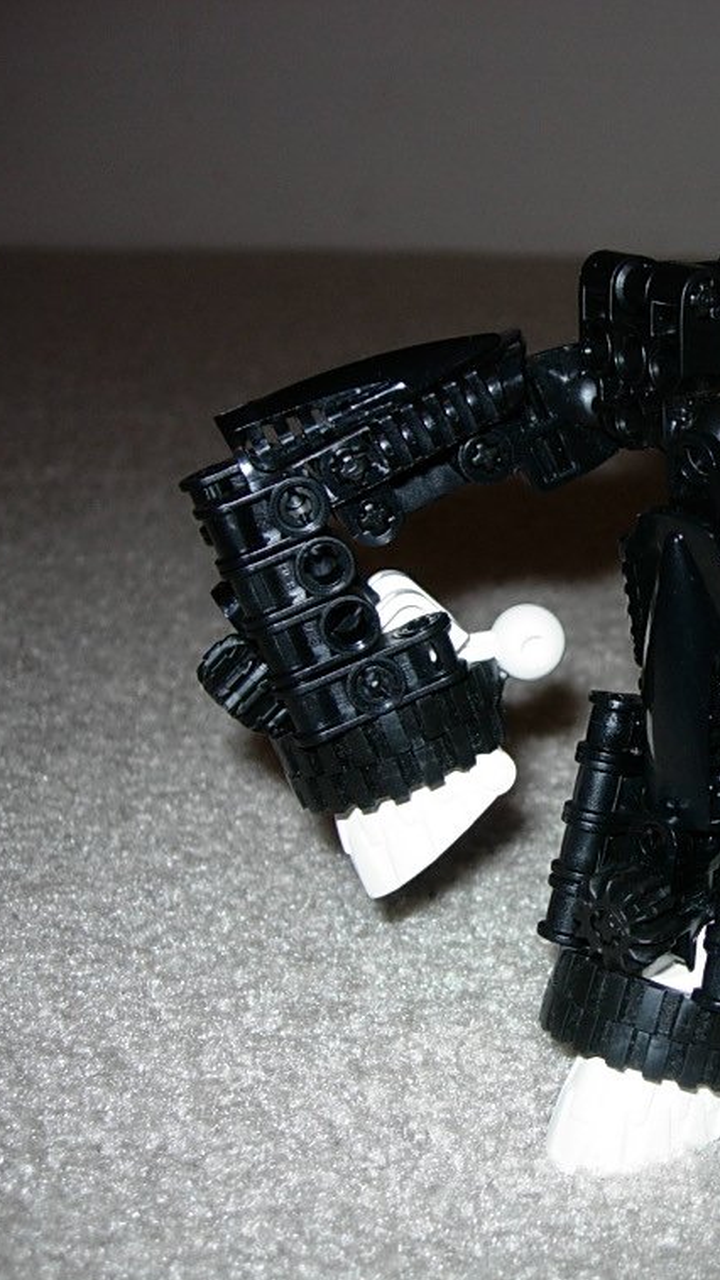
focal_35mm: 56
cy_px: 648
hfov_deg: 20.6
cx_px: 764
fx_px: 1900
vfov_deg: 37.2
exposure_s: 1/64
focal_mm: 7.8
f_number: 2.8
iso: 79
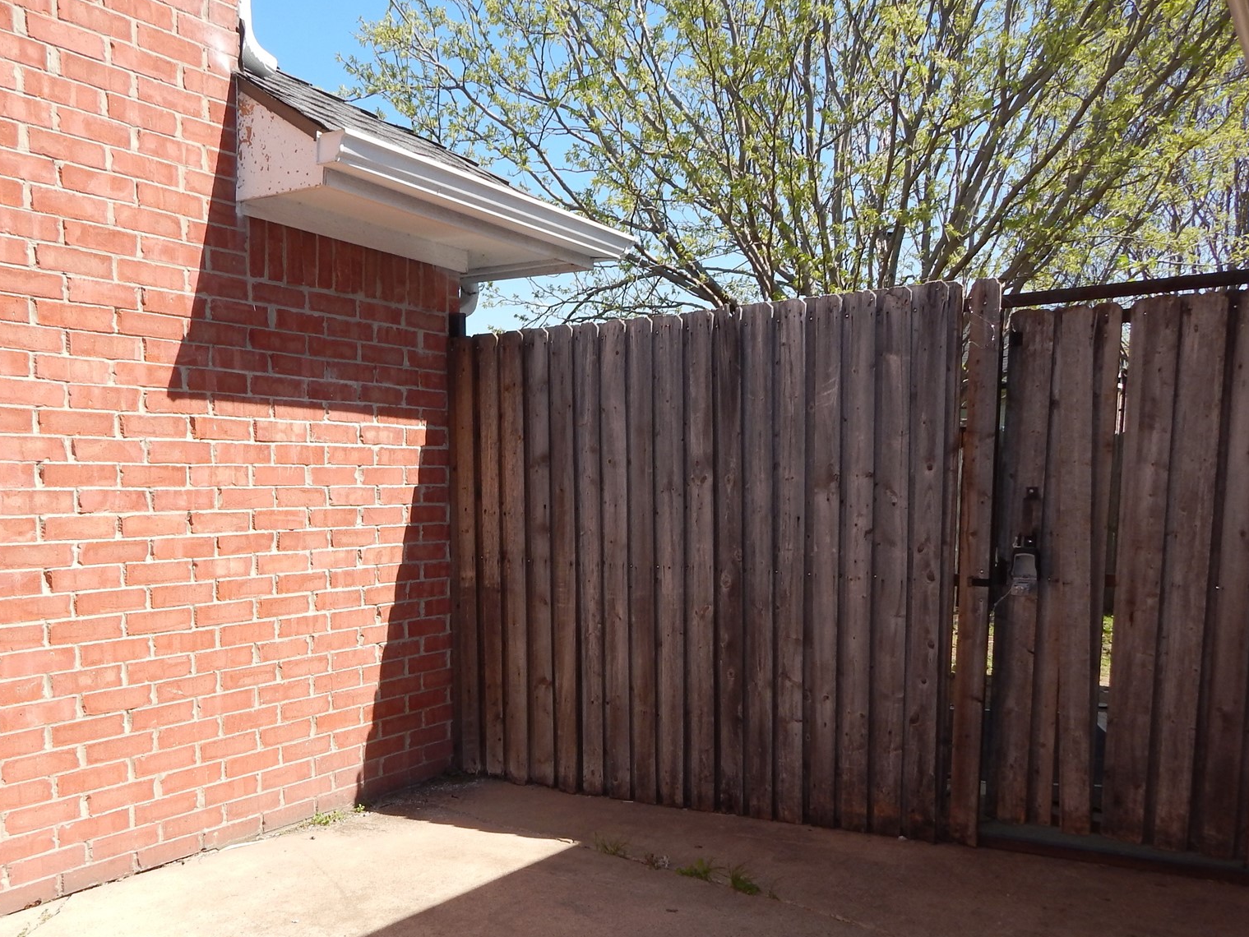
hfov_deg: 58.0
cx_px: 515
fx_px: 1119
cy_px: 614
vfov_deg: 44.9
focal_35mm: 31
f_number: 3
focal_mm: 4
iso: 125
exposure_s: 1/1000
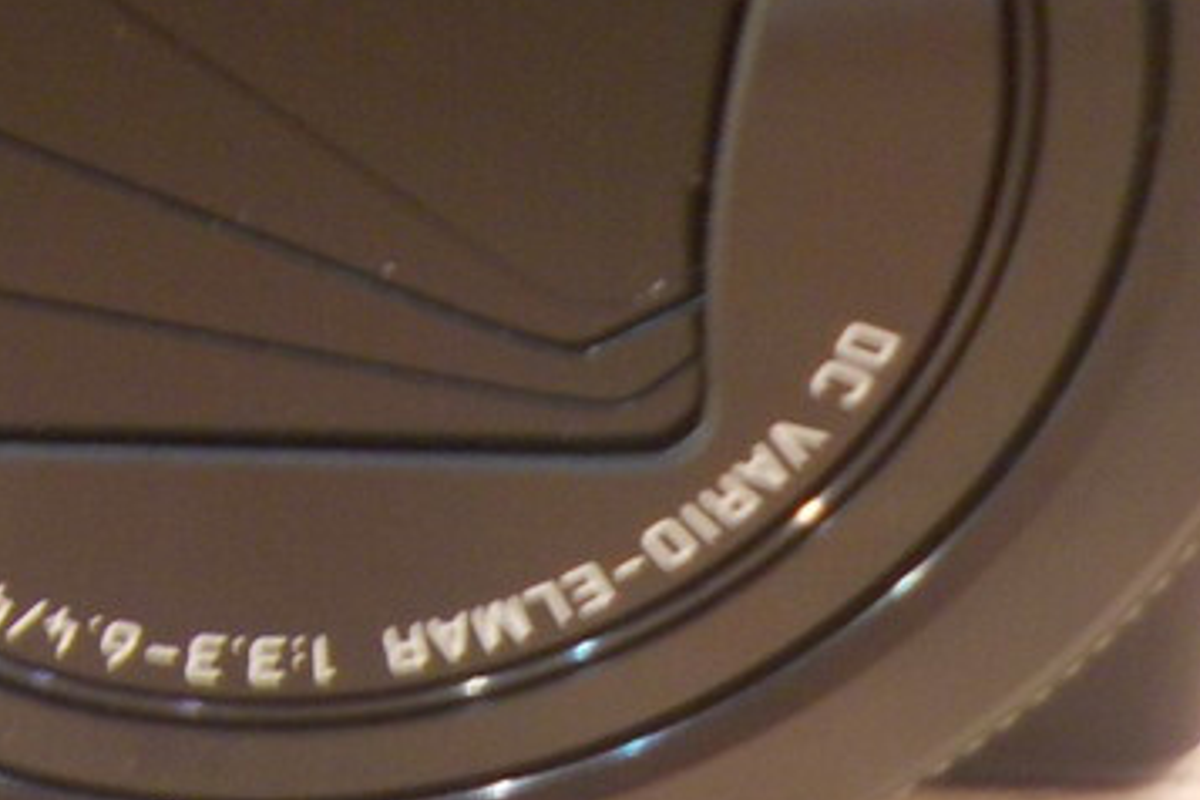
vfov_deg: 12.7
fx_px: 3500
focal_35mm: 105
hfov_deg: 18.1
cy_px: -202
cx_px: -363
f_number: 3.3
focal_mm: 4.1
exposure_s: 1/30
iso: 140
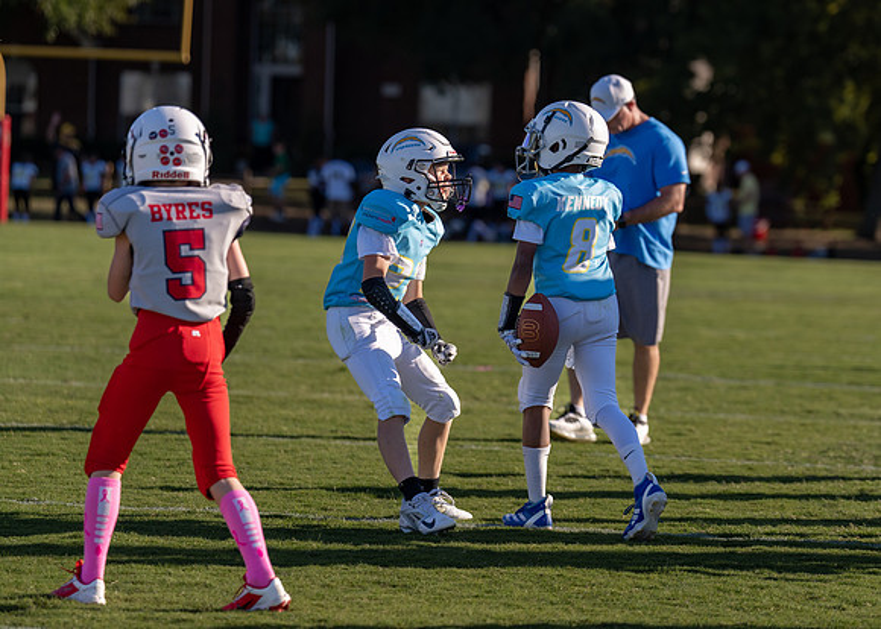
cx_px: 593
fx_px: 4931
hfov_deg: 10.2
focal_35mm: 197
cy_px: 204
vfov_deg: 7.3
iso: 100
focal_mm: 134
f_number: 2.8
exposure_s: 1/2000
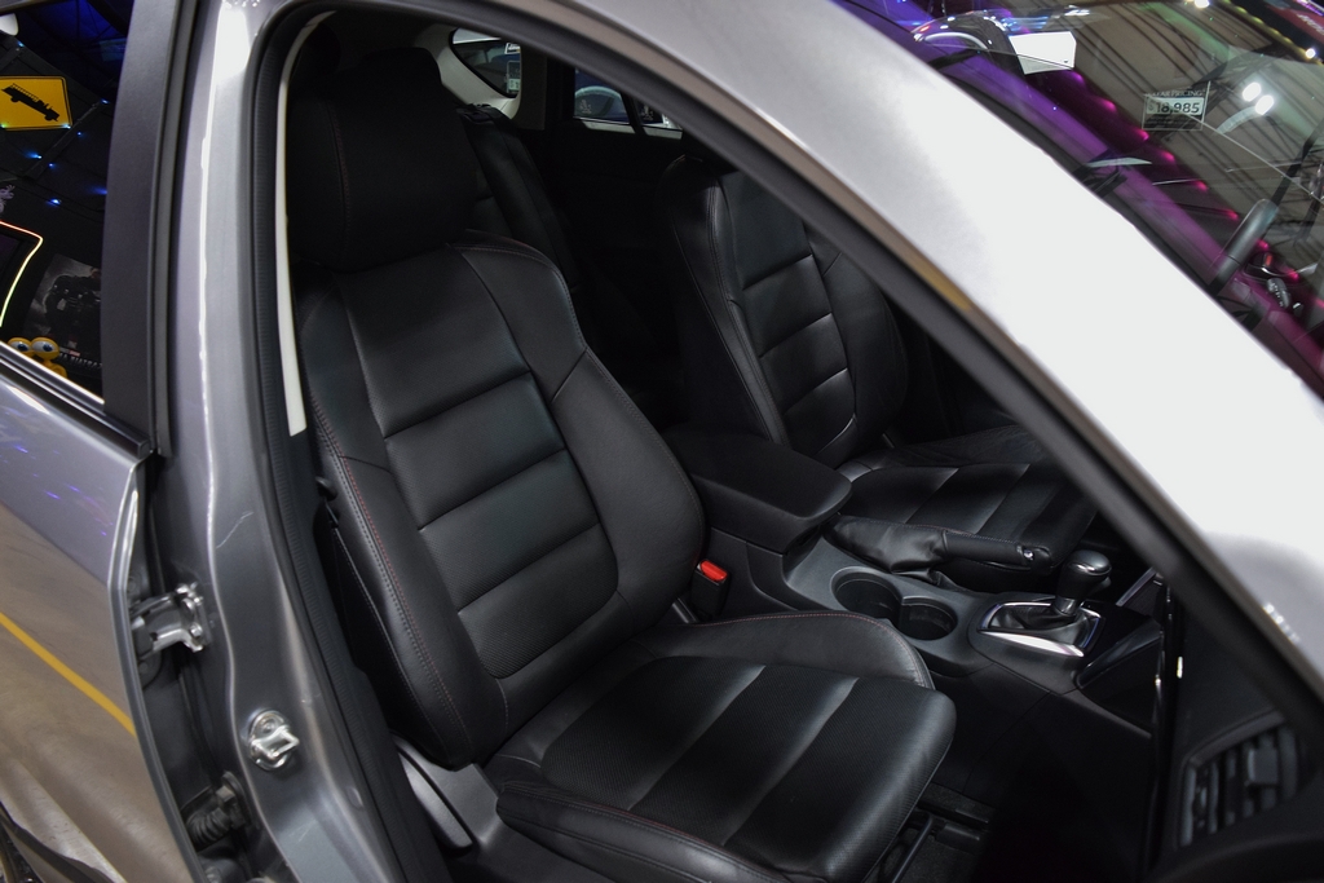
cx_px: 662
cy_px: 442
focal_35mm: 27
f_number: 3.5
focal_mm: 18
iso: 2800
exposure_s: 1/60
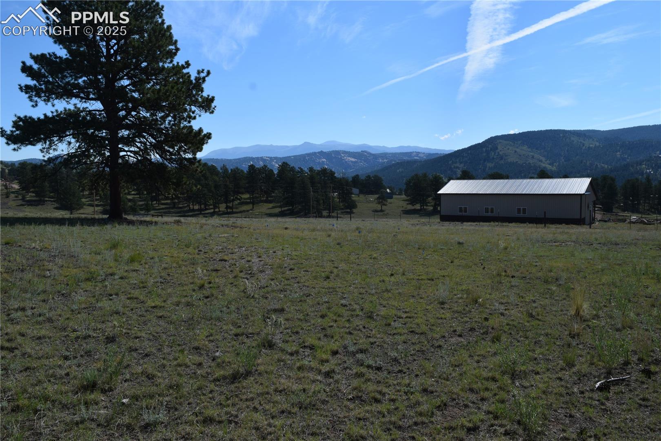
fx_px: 496
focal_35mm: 27
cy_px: 220
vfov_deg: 47.9
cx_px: 330
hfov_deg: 67.4
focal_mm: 18
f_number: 10
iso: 200
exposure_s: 1/400
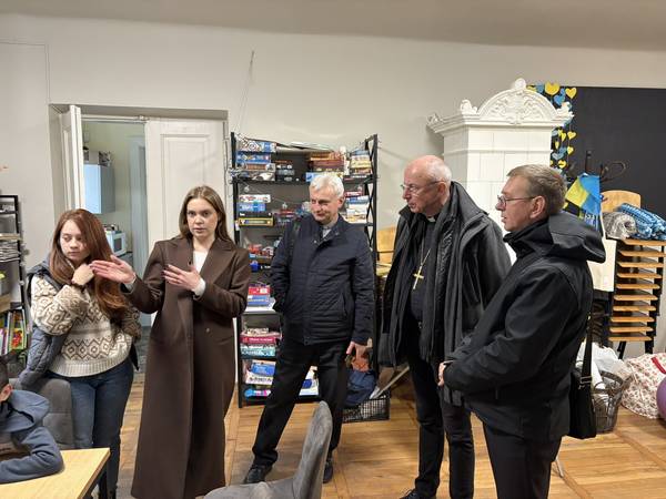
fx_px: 500
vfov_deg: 53.1
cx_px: 333
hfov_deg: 67.3
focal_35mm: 26
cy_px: 250
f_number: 1.6
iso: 250
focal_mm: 5.96
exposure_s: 1/50
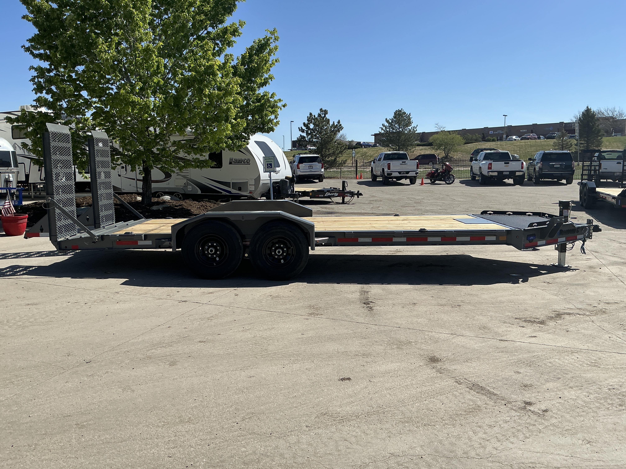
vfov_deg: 49.7
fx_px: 506
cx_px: 313
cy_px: 234
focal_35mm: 28
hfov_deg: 63.4
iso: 25
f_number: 1.8
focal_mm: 3
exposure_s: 1/2538
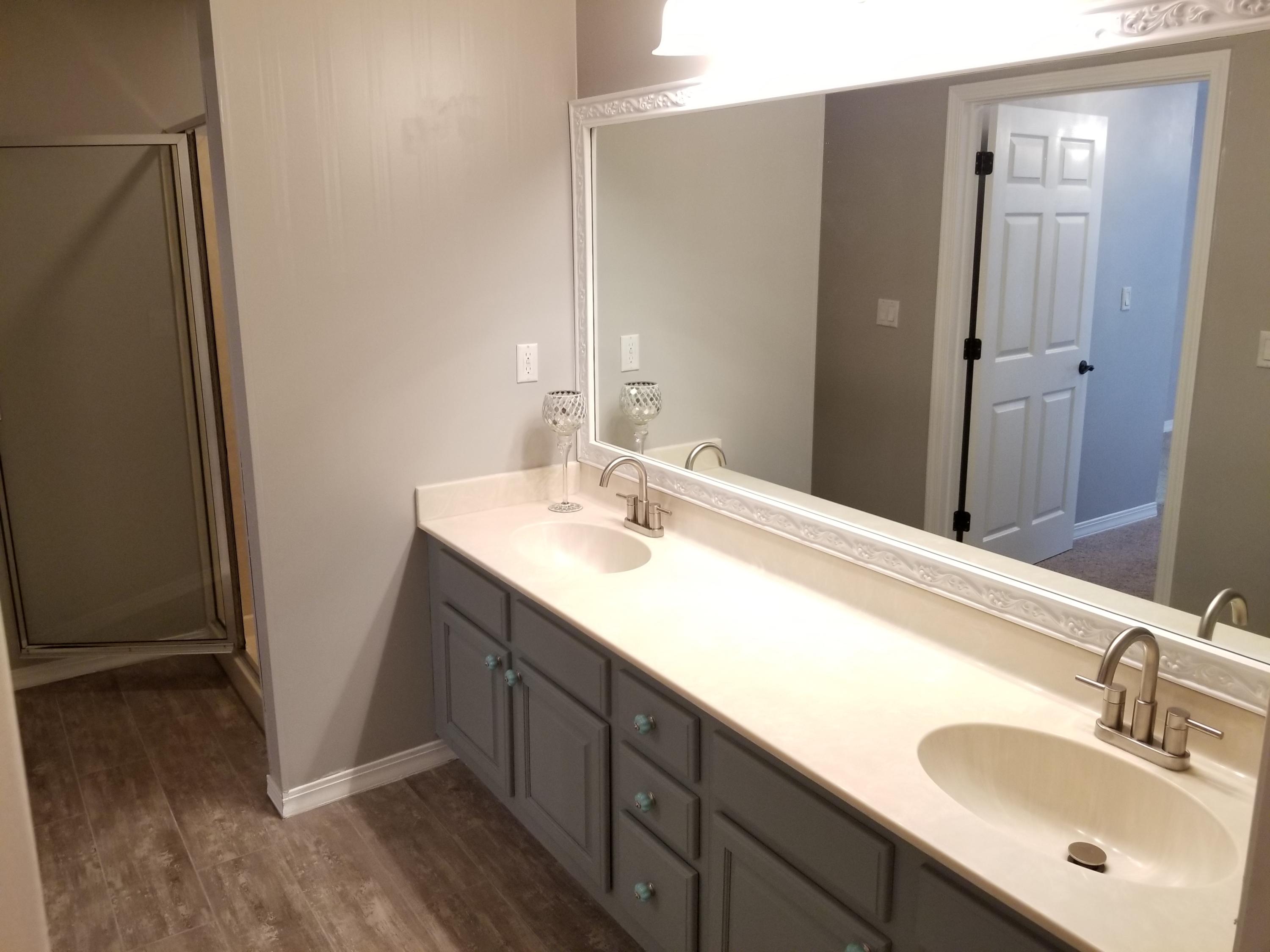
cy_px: 476
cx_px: 635
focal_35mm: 26
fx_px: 954
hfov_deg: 67.3
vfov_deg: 53.1
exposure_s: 1/30
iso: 160
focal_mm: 4.25
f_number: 1.7
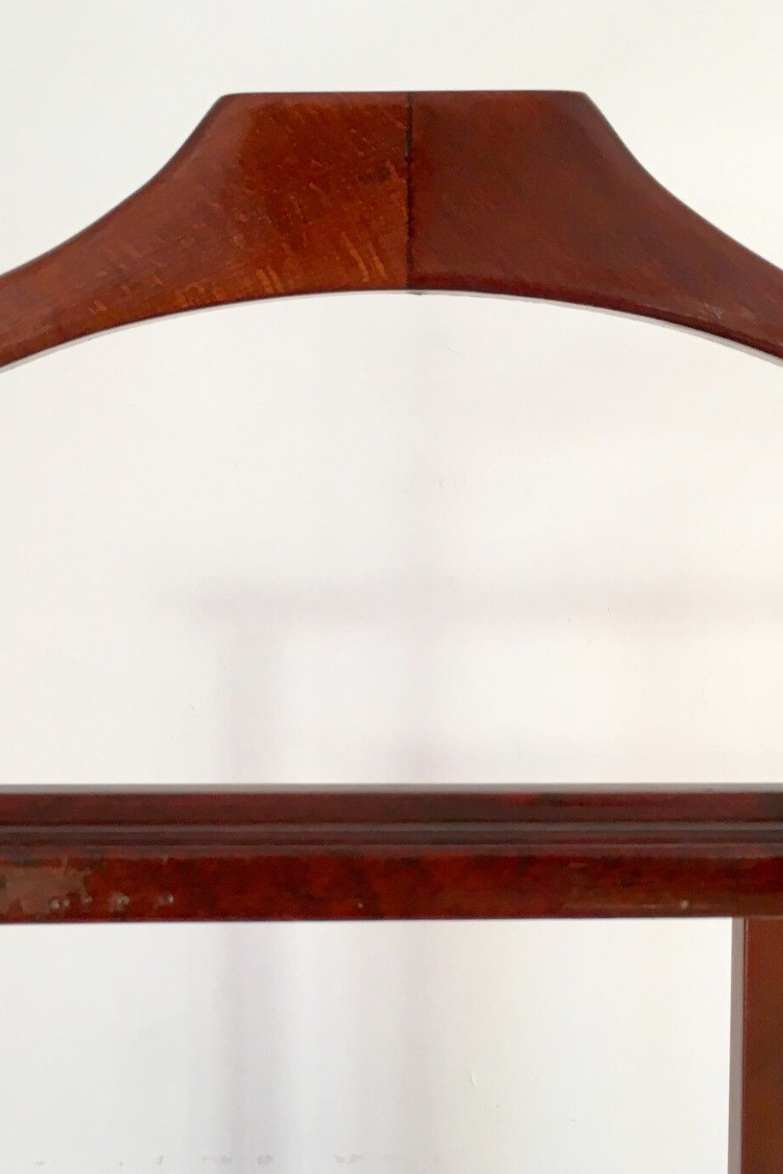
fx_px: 1435
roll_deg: +0.0
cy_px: 586
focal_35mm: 44
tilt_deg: -8.0
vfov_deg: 44.5
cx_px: 395
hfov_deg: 30.5
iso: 32
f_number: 2.2
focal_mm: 4.15
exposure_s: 1/33
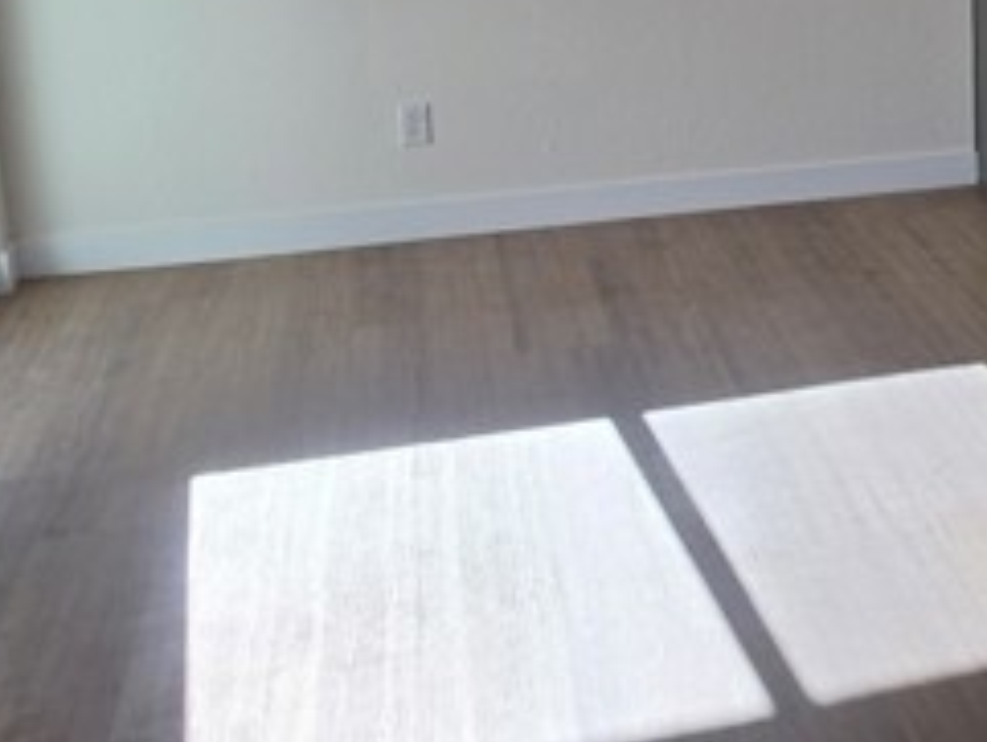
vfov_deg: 23.5
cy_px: 86
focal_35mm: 61
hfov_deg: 28.4
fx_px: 1740
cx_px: 1122
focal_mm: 6.5
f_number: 1.4
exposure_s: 1/3778
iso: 64
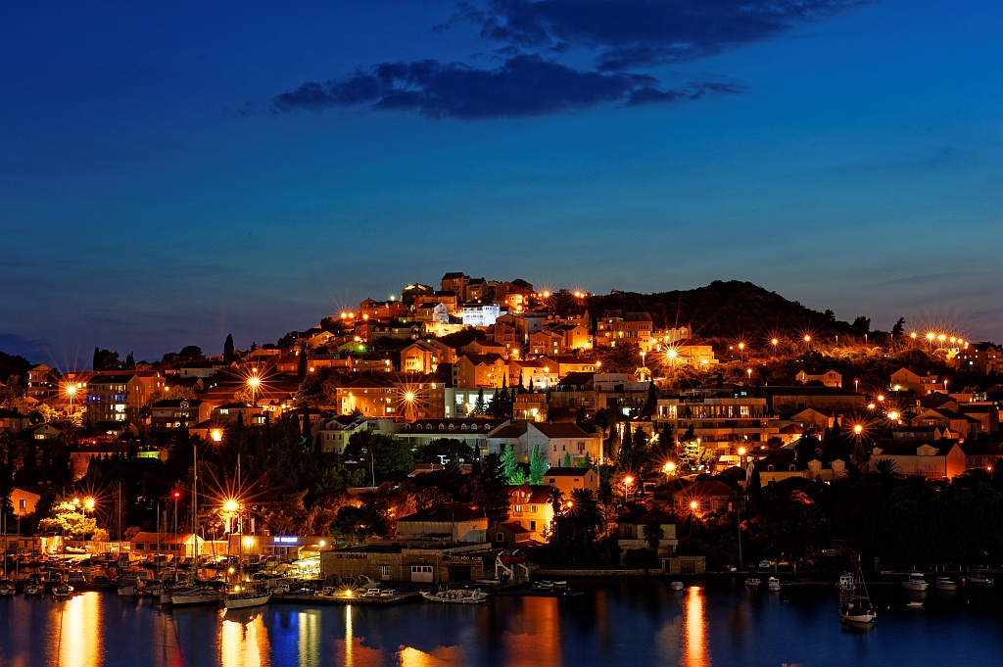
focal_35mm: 70
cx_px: 502
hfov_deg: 28.9
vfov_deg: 19.4
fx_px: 1949
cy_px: 334
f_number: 14
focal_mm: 70
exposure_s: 30
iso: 200
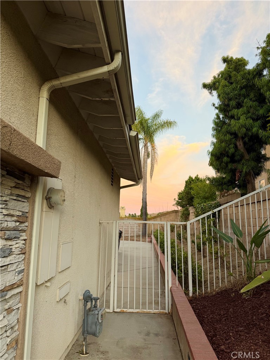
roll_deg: -0.6
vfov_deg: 71.6
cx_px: 135
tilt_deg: +8.6
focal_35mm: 24
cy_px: 180
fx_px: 250
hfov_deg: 56.8
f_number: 1.78
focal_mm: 6.76
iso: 100
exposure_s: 1/121
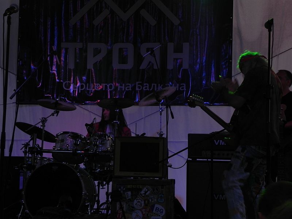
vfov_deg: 17.4
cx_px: 146
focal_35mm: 85
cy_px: 110
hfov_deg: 23.0
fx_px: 717
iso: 160
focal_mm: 15.1
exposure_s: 1/32
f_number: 4
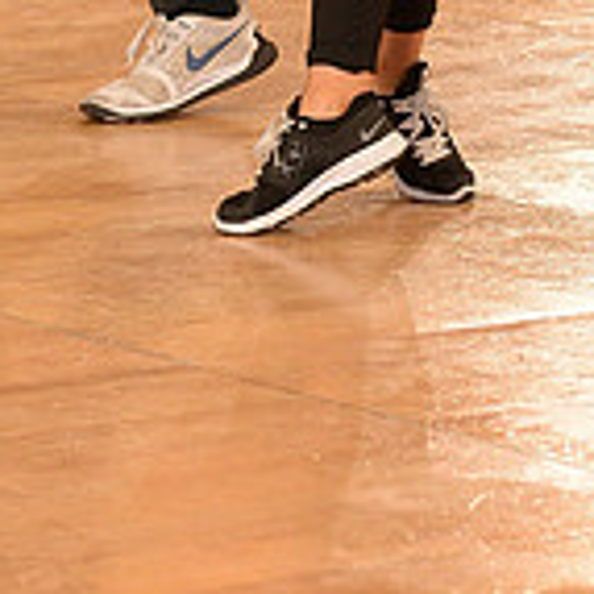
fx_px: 7474
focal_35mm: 385
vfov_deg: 4.5
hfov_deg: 4.6
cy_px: -557
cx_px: 322
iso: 1600
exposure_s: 1/250
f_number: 4.5
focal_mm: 112
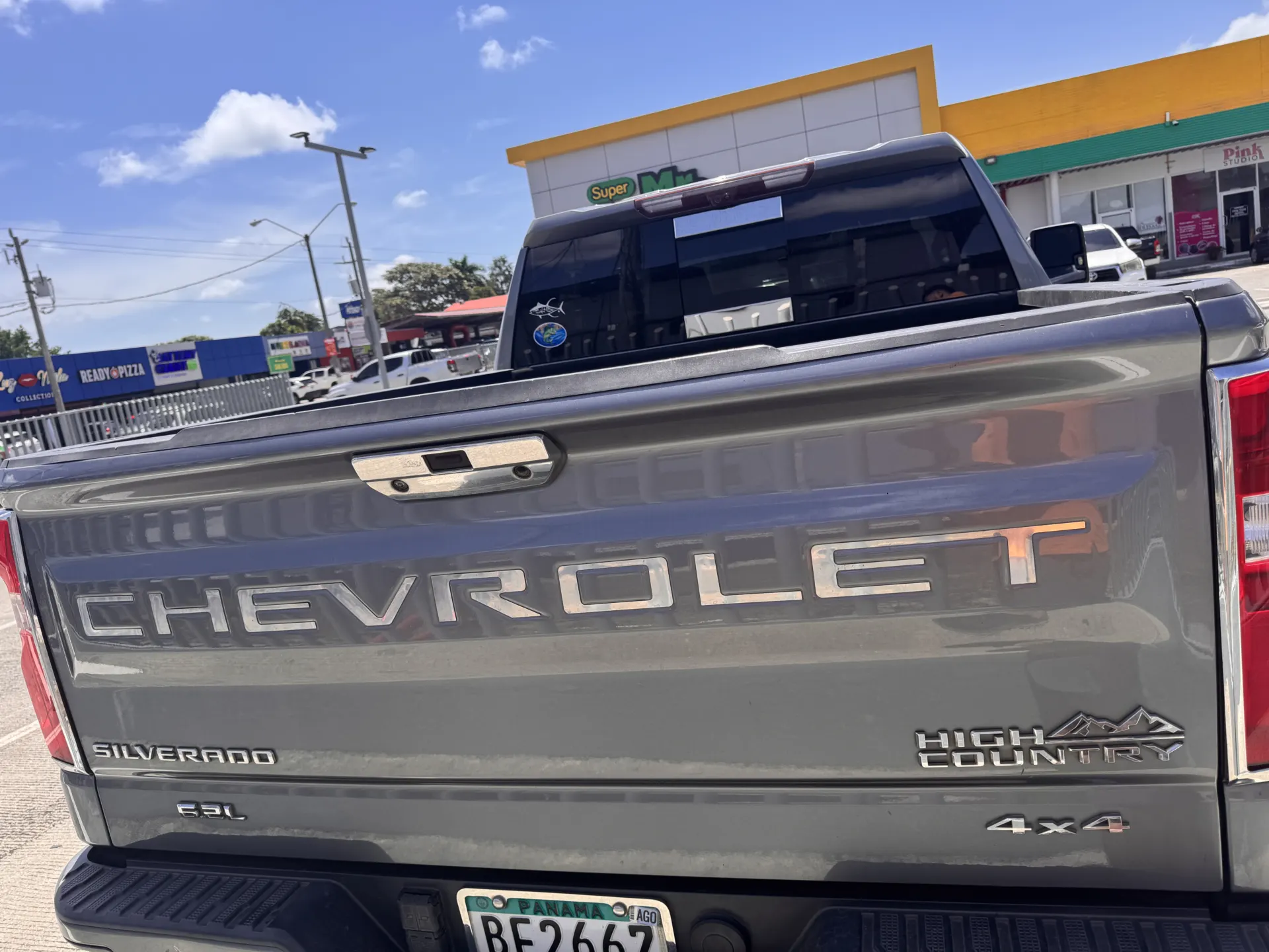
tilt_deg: -9.6
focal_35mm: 24
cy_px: 476
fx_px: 880
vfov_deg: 56.8
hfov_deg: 71.6
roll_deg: +9.4
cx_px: 634
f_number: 1.78
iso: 80
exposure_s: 1/2506
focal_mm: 6.76
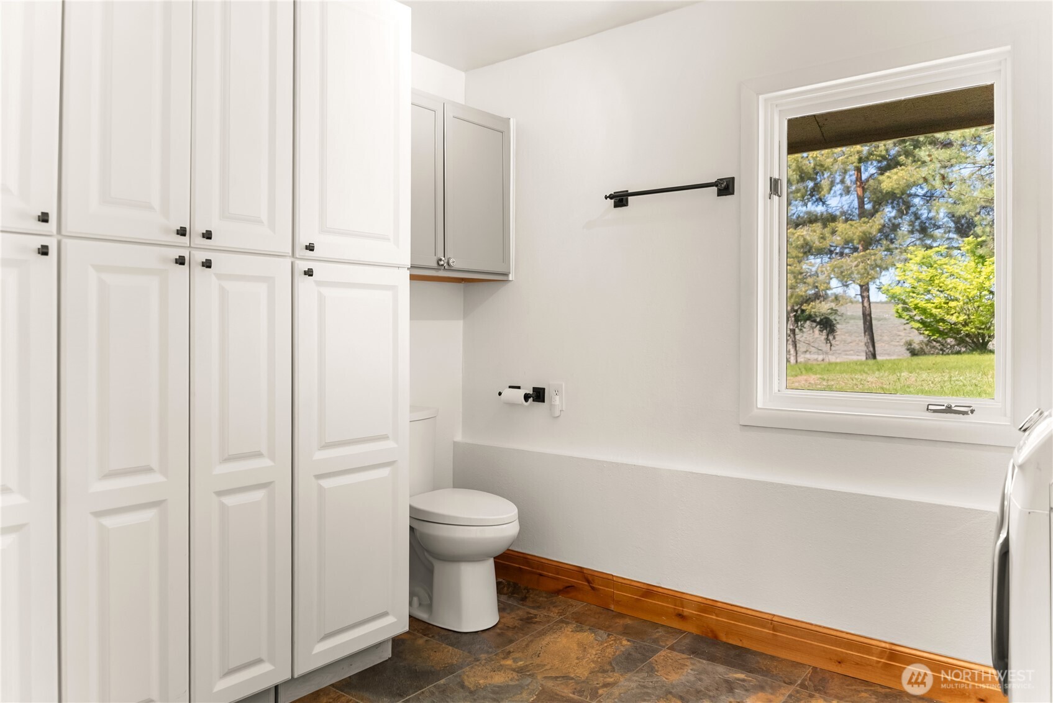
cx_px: 526
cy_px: 352
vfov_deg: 53.2
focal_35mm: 24
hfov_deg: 73.7
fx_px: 702
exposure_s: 1/15
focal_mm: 24
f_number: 2.8
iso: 400
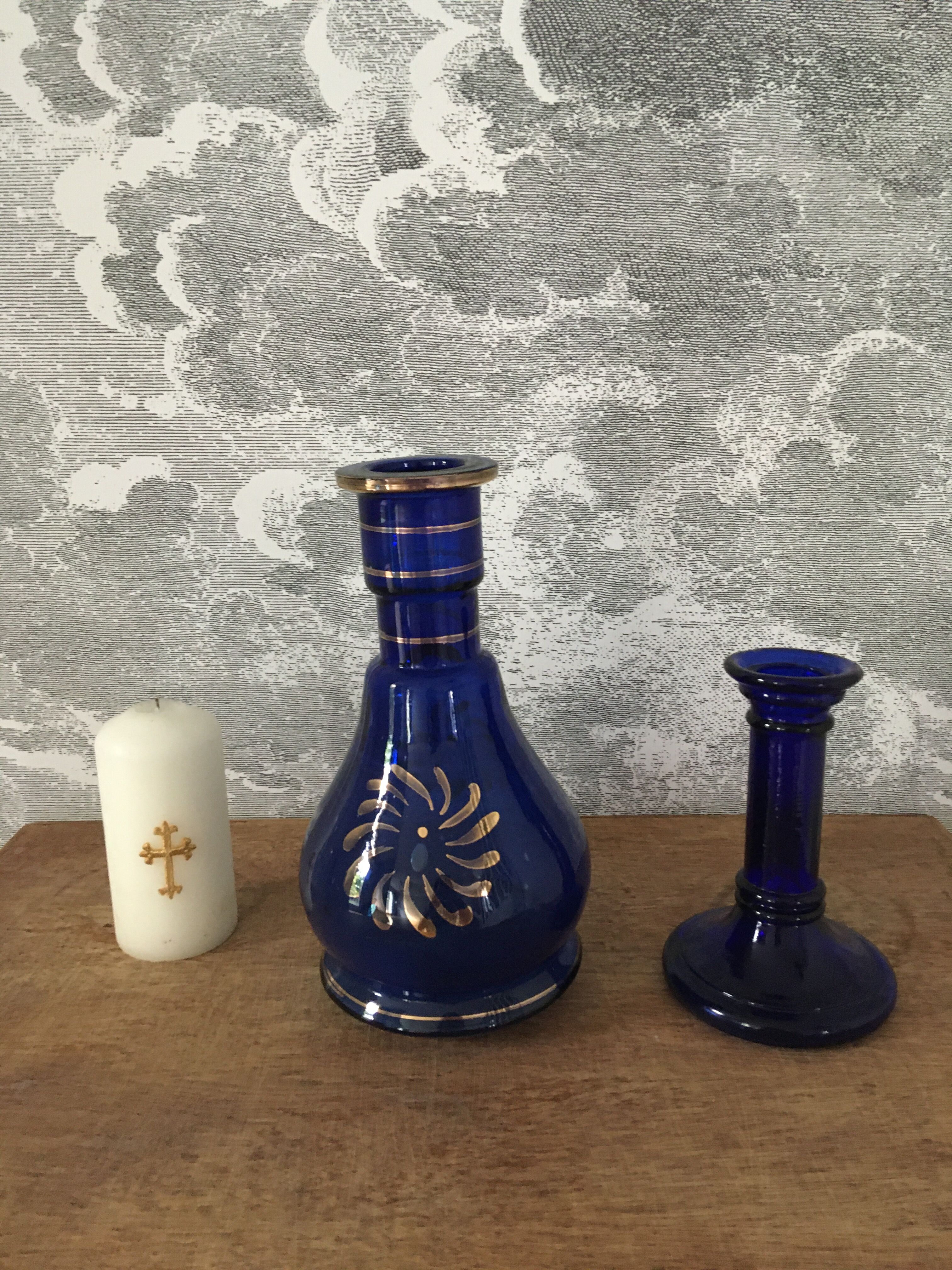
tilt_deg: -16.2
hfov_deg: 48.2
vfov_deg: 61.7
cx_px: 476
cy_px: 635
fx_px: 1063
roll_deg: -0.1
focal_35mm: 29
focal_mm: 4.15
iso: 400
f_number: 2.2
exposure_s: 1/17
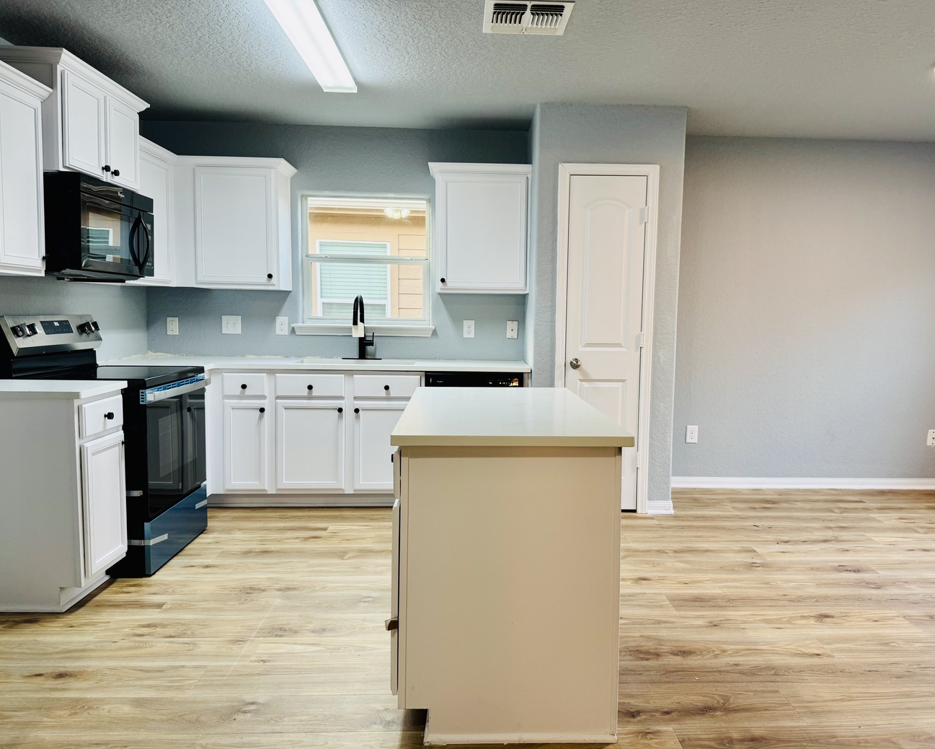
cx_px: 497
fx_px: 720
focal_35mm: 26
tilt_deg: -6.3
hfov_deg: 66.0
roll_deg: -1.2
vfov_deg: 54.9
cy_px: 374
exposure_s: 1/60
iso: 100
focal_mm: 6.76
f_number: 1.78
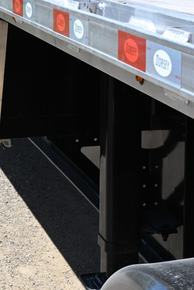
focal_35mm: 106
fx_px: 855
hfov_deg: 12.9
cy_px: 17
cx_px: 118
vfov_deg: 18.9
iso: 100
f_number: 8
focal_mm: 29
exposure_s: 1/250
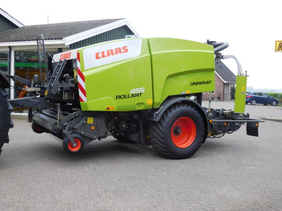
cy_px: 106
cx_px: 141
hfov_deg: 46.8
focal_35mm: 40
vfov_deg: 36.0
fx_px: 326
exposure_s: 1/100
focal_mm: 7.1
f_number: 3.9
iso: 125
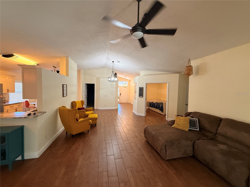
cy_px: 94
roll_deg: -1.6
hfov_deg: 102.1
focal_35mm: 14
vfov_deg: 85.7
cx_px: 125
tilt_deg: -0.4
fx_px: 101
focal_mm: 2.22
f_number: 2.2
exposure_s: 1/120
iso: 320
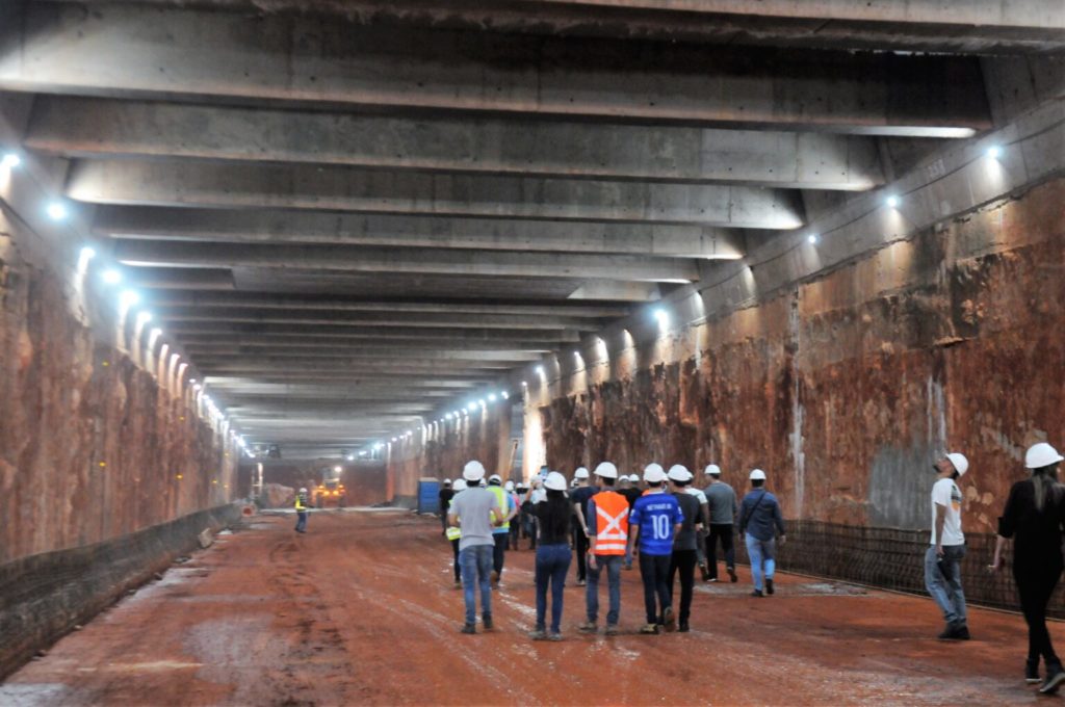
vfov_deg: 28.0
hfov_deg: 41.2
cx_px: 532
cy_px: 354
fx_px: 1418
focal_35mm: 48
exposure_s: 1/50
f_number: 3.2
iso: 1600
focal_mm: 32
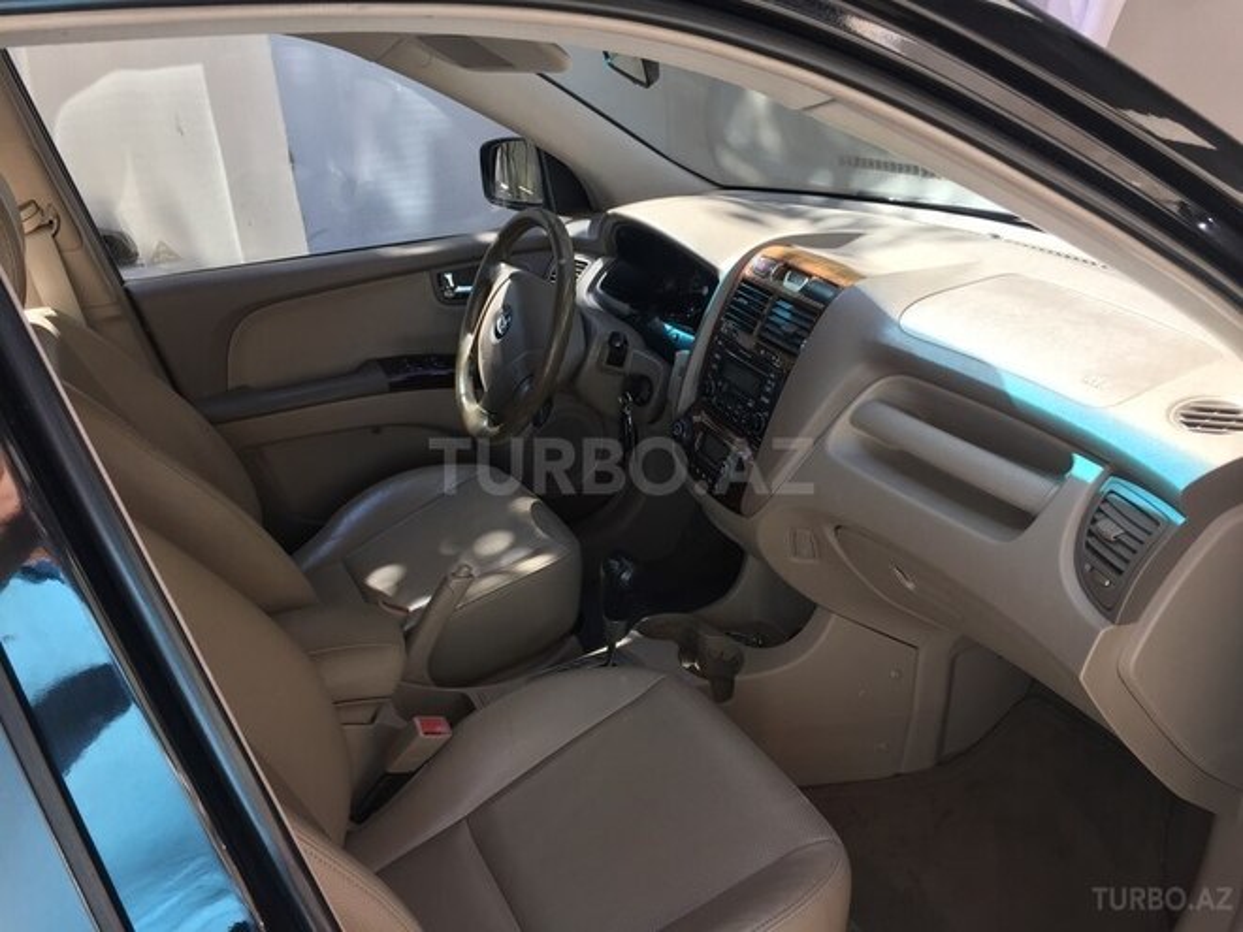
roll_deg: +3.1
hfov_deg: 61.7
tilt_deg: -25.6
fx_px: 1041
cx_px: 622
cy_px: 466
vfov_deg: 48.2
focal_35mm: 29
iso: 32
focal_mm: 4.15
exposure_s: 1/114
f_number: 2.2
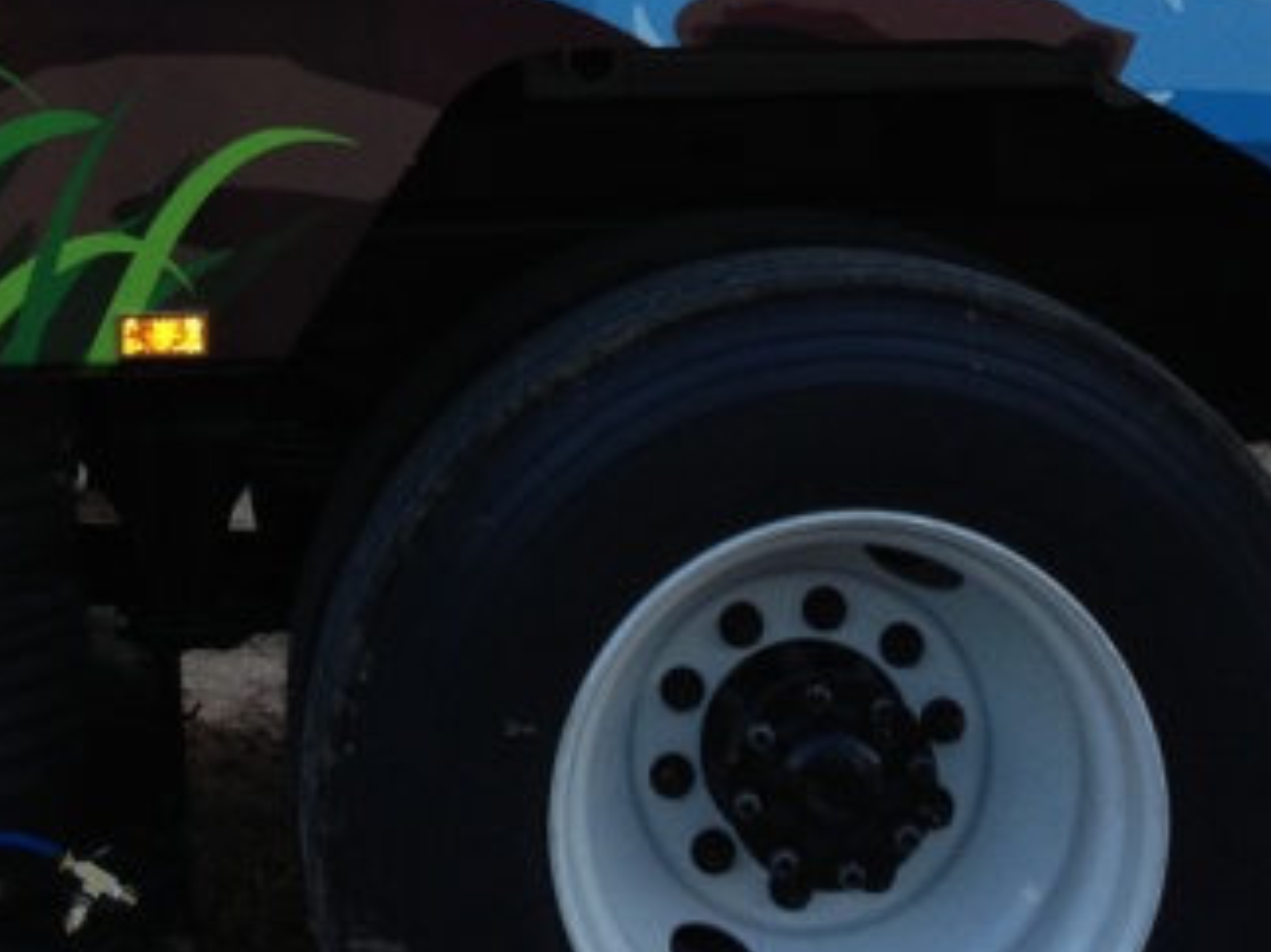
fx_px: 4074
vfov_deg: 13.0
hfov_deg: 17.7
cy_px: -212
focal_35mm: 111
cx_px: 397
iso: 50
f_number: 2.4
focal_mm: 4.28
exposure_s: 1/199
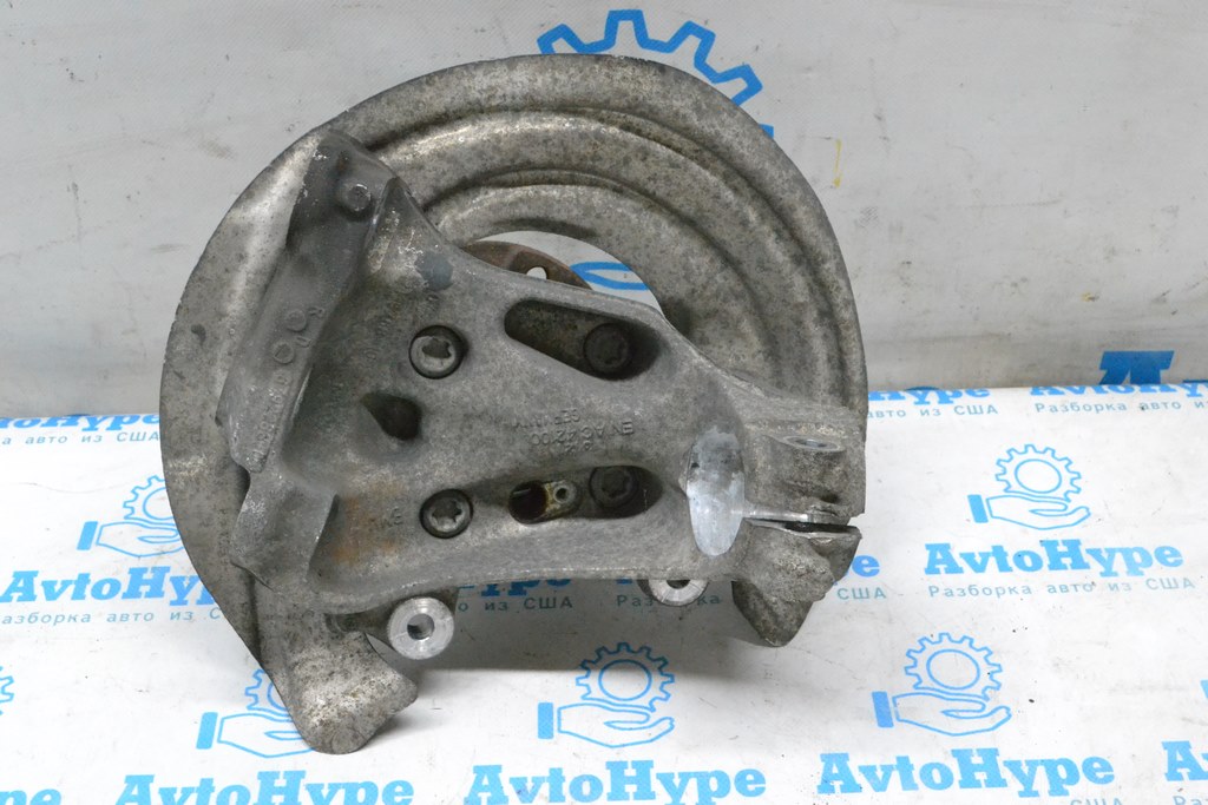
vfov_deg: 29.9
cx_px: 604
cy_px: 402
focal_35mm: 45
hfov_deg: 43.6
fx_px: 1510
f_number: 9
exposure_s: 1/160
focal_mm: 30
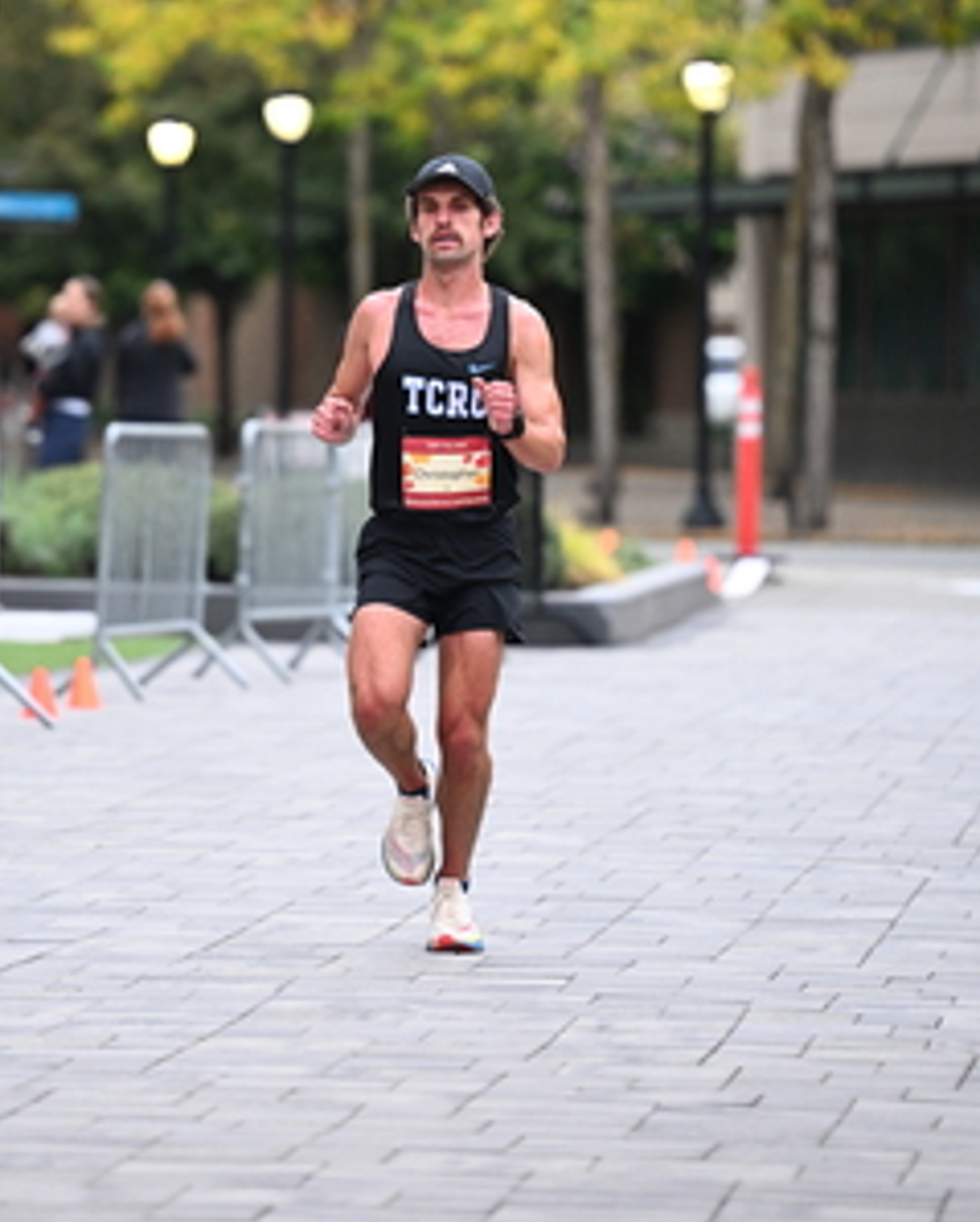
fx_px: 9086
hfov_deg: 6.2
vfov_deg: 7.7
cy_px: 324
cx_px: 318
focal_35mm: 251
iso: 1600
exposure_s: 1/800
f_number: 2.8
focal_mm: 145
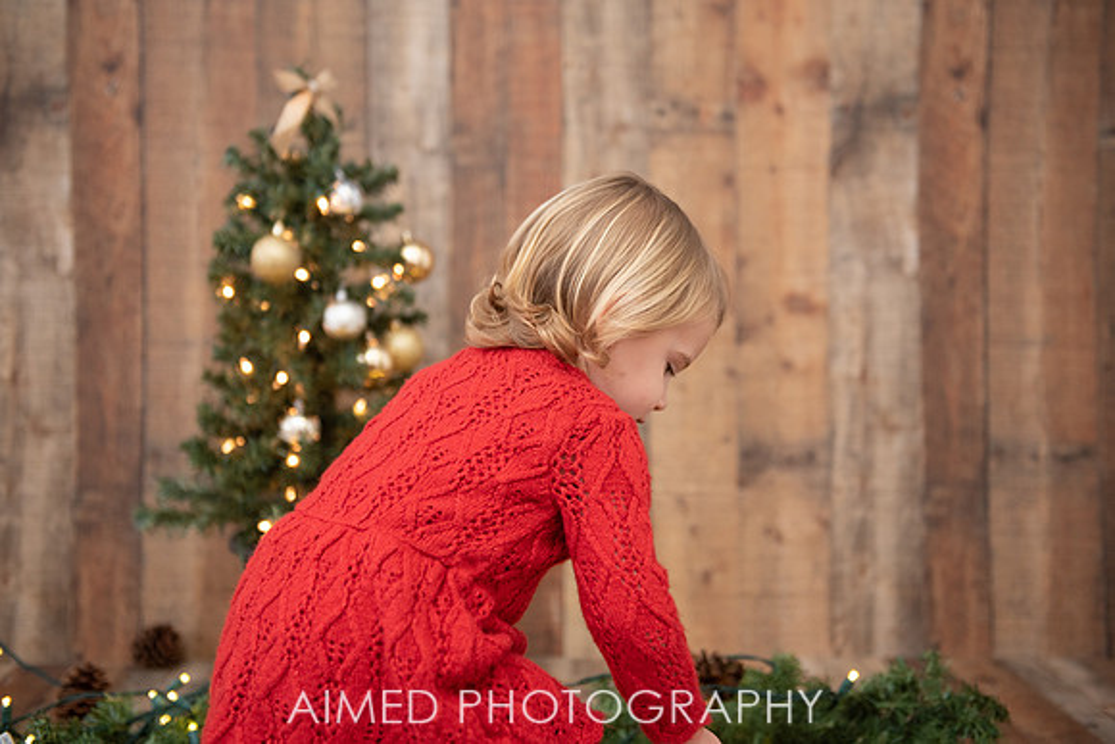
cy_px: 372
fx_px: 1522
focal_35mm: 49
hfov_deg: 40.2
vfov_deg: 27.5
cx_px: 558
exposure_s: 1/200
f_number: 2.8
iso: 500
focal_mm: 48
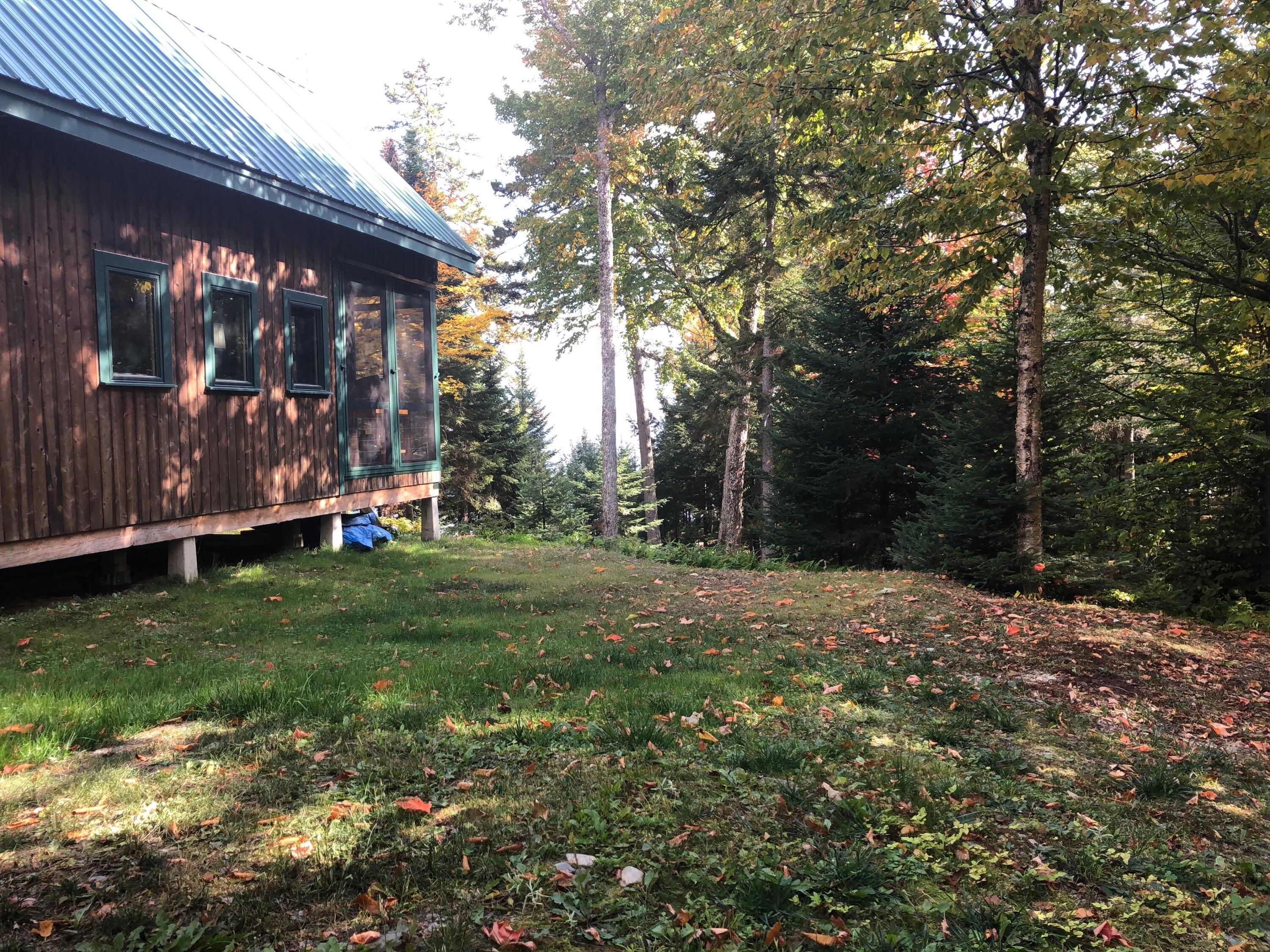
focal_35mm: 28
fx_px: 1027
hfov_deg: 63.4
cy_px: 476
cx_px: 635
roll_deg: +1.1
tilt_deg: -2.0
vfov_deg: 49.7
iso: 25
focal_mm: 3.99
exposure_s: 1/120
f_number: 1.8
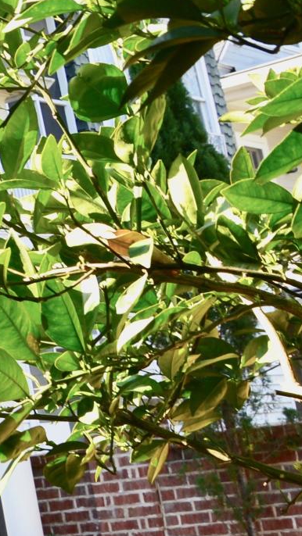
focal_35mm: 110
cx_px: -612
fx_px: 1566
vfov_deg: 19.4
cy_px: 152
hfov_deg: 8.9
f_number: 10
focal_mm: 24
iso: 200
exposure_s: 1/60
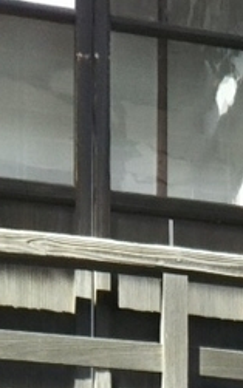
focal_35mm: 152
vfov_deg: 11.9
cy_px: 838
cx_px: 426
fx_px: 1610
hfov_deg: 8.3
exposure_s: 1/120
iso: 32
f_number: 2.2
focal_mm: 4
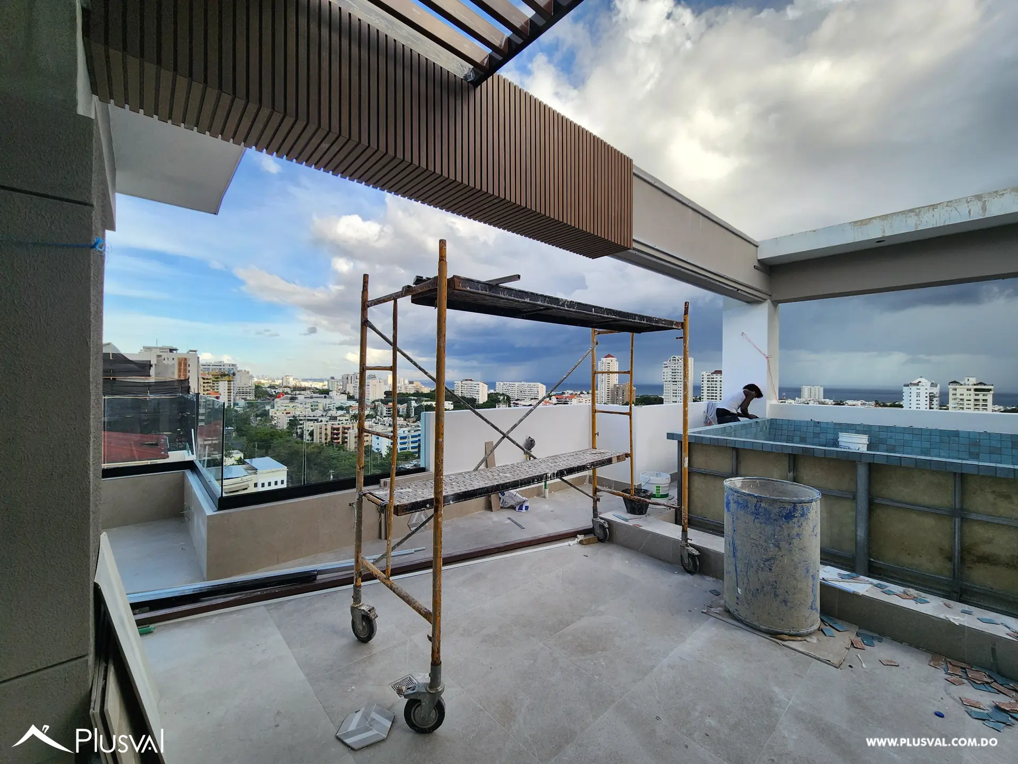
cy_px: 382
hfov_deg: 106.2
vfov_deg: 89.9
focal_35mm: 13
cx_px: 509
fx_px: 382
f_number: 2.2
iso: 50
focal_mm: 2.2
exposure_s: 1/932
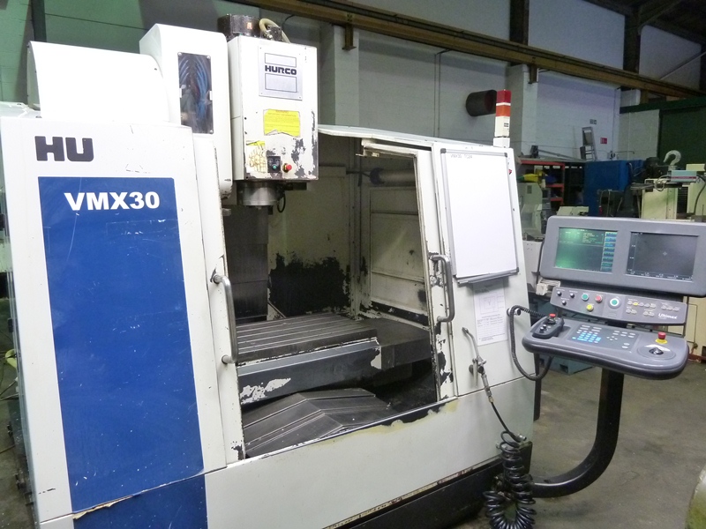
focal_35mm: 25
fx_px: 510
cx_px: 353
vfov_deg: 54.9
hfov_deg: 69.4
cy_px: 264
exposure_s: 1/20
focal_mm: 4.1
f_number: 3.3
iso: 400
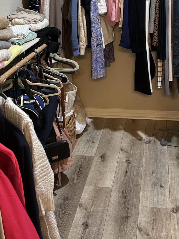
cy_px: 18
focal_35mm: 49
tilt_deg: -11.1
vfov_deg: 36.2
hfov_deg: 29.6
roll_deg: +2.6
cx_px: 108
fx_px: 338
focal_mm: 5.7
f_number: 1.5
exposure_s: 1/60
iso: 200
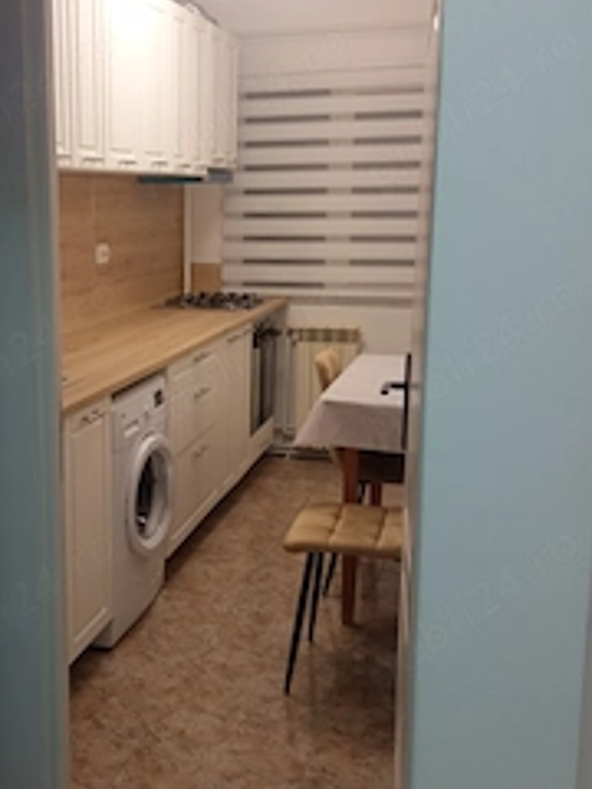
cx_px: 125
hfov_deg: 31.4
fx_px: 1026
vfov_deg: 42.1
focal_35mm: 45
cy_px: 414
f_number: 2.2
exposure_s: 1/33.3
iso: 160
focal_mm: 3.79
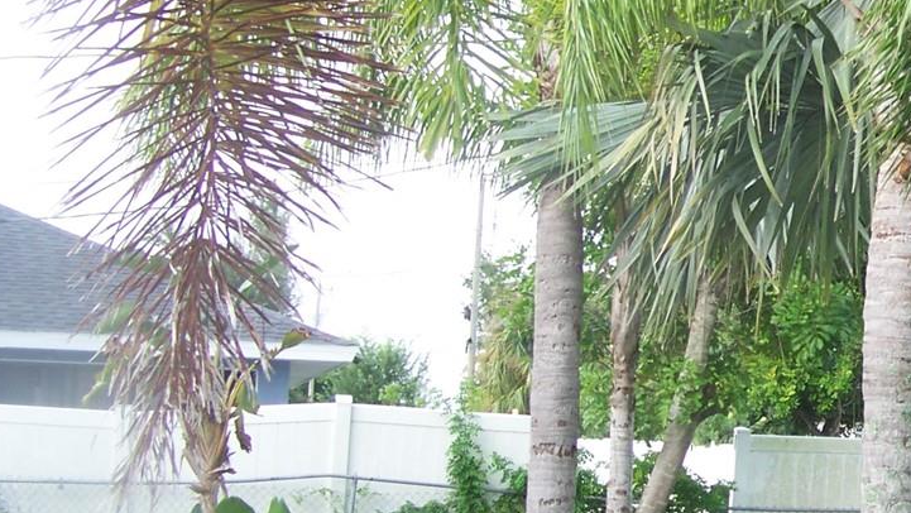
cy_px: 283
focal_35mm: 87
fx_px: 2102
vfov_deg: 13.9
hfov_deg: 23.3
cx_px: 938
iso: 64
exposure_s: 1/100
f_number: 2.8
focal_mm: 5.85
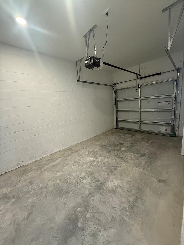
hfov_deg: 85.7
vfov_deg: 102.1
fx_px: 99
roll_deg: +4.8
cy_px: 122
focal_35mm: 14
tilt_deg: -11.1
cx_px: 92
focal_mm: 2.22
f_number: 2.2
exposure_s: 1/60
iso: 320
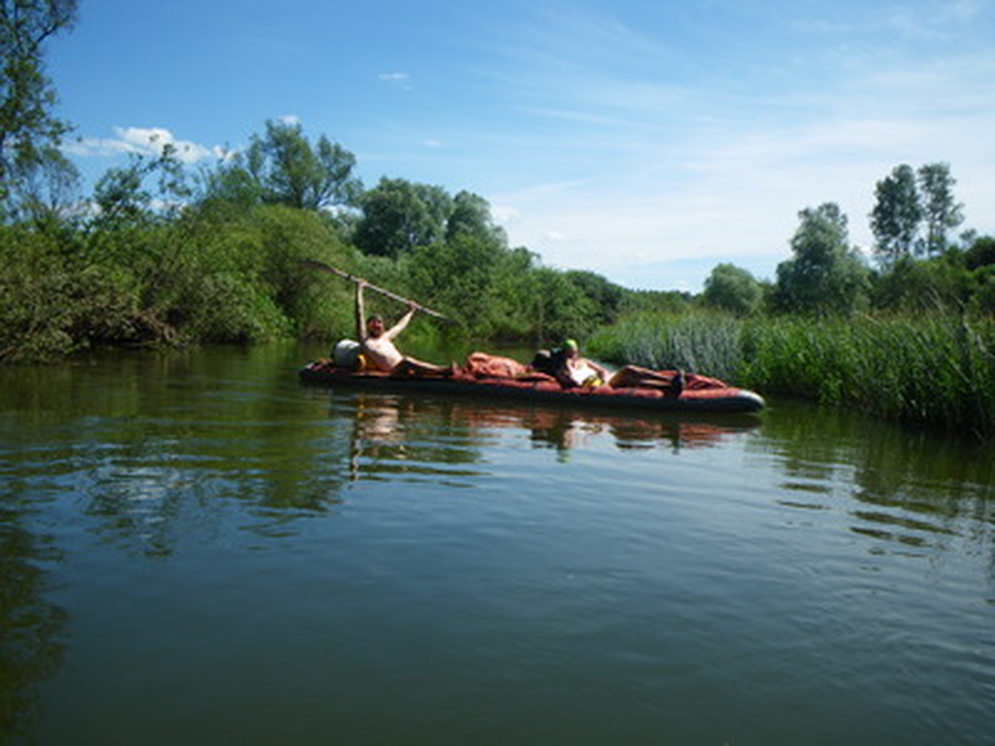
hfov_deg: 63.4
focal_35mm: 28
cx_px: 498
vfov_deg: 49.7
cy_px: 373
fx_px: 805
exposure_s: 1/320
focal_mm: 5
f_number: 4.2
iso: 50
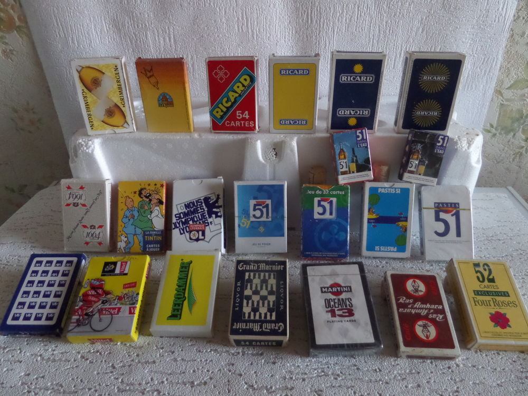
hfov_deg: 71.6
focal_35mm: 24
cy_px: 198
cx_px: 264
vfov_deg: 56.8
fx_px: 366
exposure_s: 1/30
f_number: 3.2
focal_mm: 4
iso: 800
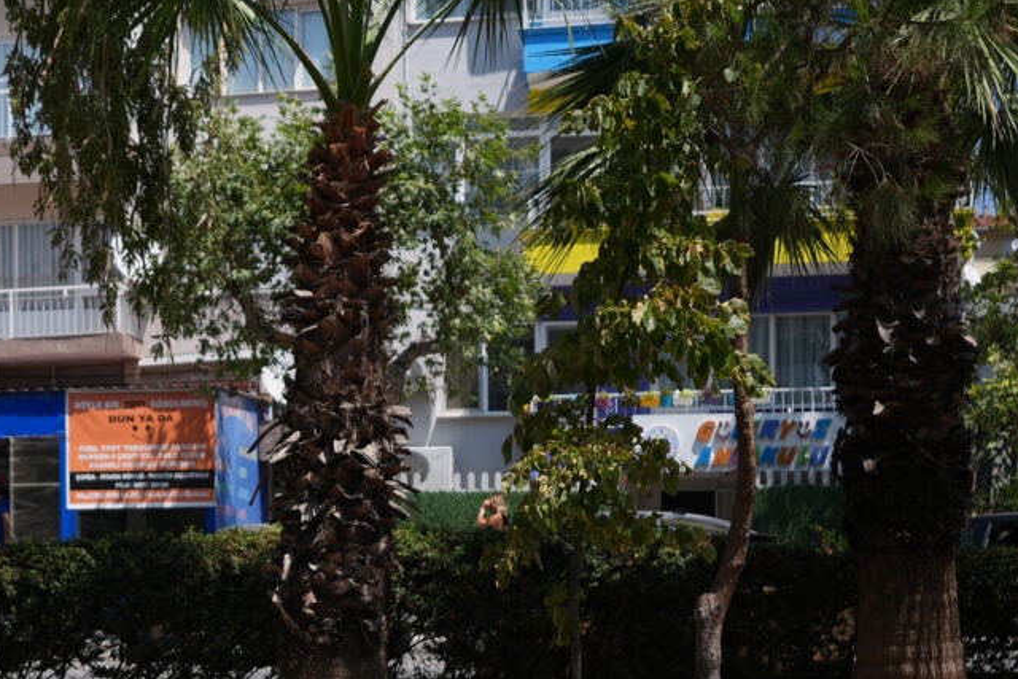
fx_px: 1980
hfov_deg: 28.4
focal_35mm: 70
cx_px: 247
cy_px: 624
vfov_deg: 19.1
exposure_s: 1/5000
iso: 250
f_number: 2.8
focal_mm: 35
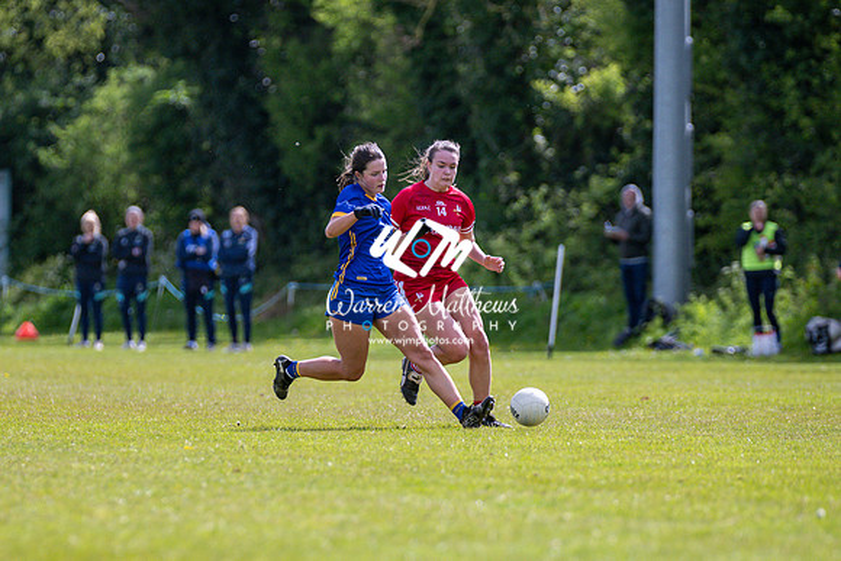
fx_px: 8638
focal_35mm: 370
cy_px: 354
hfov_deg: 5.6
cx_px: 324
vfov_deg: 3.7
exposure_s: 1/6400
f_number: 2.8
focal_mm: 240
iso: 180
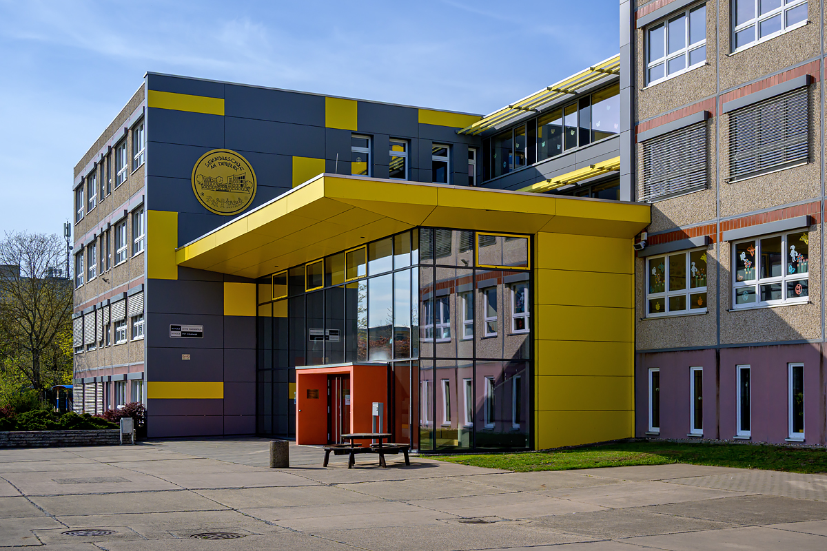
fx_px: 965
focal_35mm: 42
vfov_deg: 31.9
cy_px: 276
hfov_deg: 46.4
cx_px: 414
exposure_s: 1/750
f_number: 8
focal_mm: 28
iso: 200
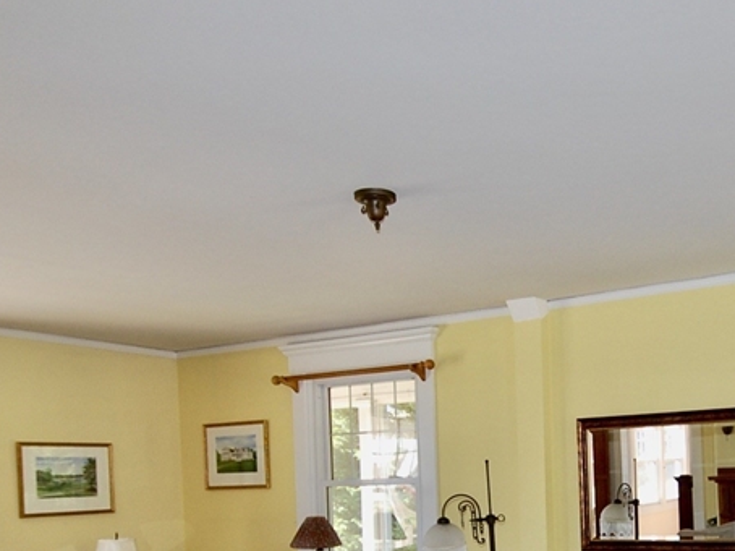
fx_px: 828
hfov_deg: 45.7
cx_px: 578
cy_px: 502
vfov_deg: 34.6
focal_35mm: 39
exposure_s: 1/60
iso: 400
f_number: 4
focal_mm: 12
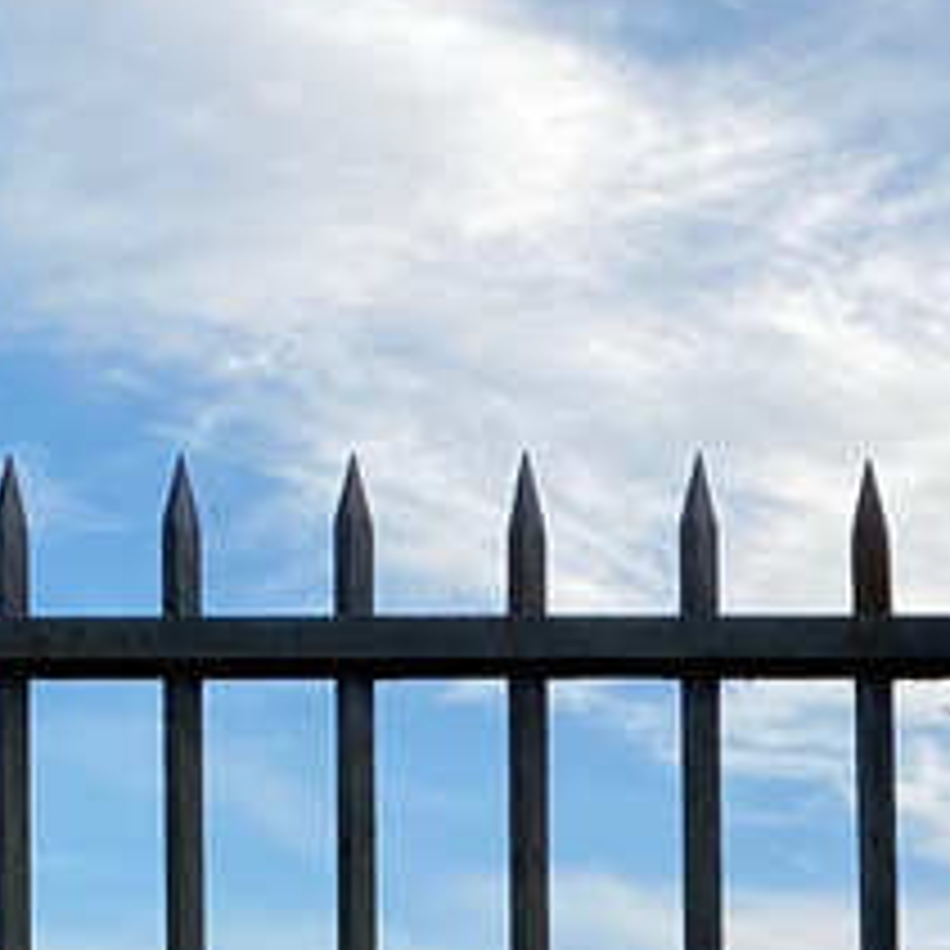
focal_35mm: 131
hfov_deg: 12.7
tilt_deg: +0.9
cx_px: 1391
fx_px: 4067
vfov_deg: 12.2
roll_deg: +0.1
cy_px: 1738
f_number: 1.8
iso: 32
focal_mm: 4.25
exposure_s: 1/702
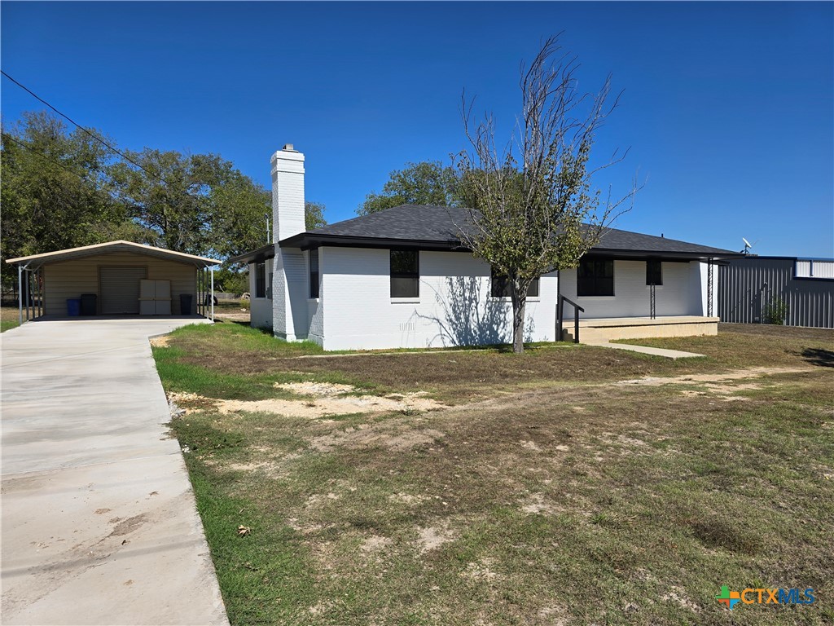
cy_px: 313
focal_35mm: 23
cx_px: 417
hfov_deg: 73.9
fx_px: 554
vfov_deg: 58.9
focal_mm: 6.3
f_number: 1.7
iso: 12
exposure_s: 1/1332
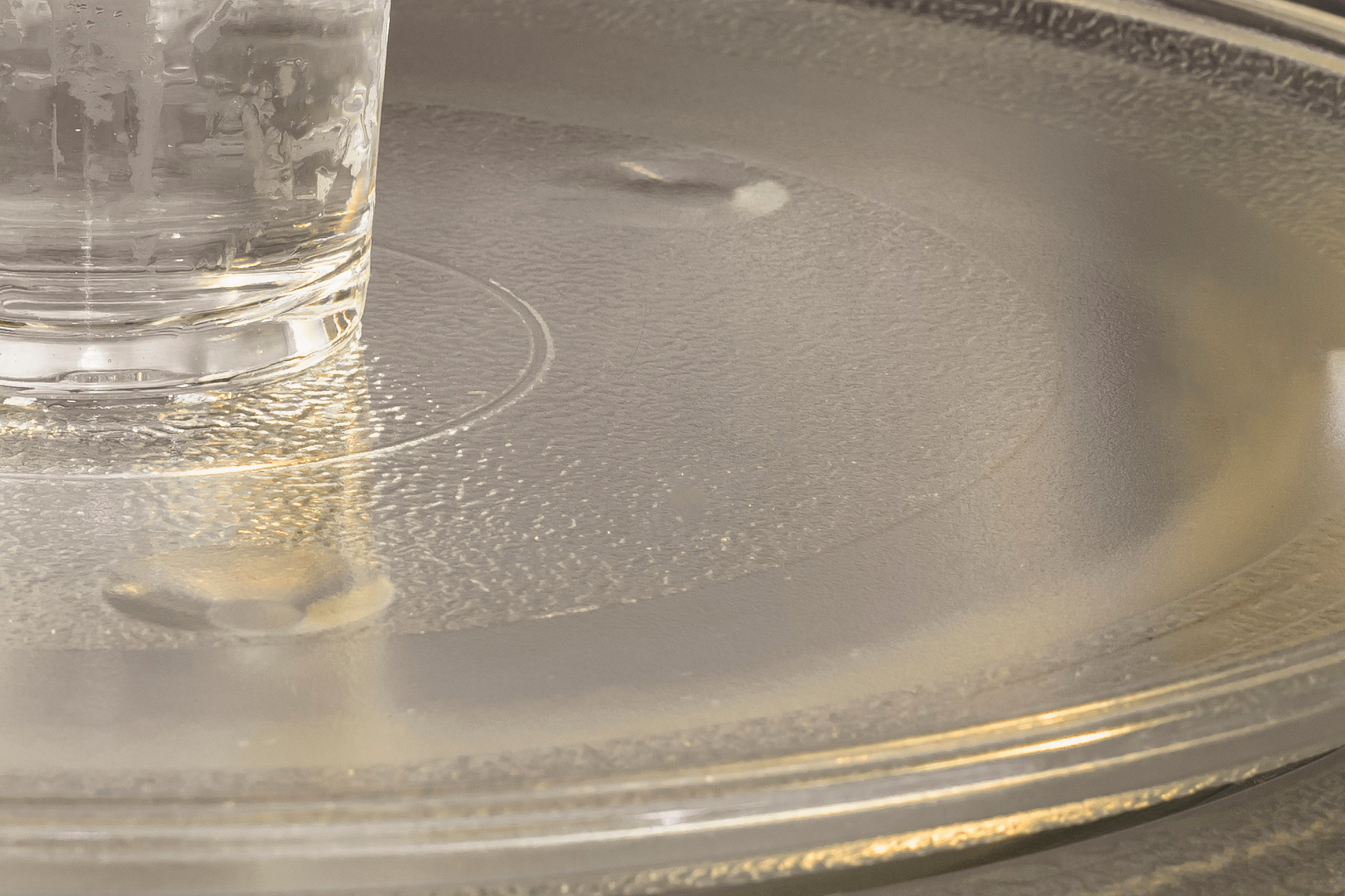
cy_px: -246
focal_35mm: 212
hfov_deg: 9.7
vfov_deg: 6.4
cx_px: 84
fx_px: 7919
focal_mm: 50
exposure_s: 8
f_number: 13
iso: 100
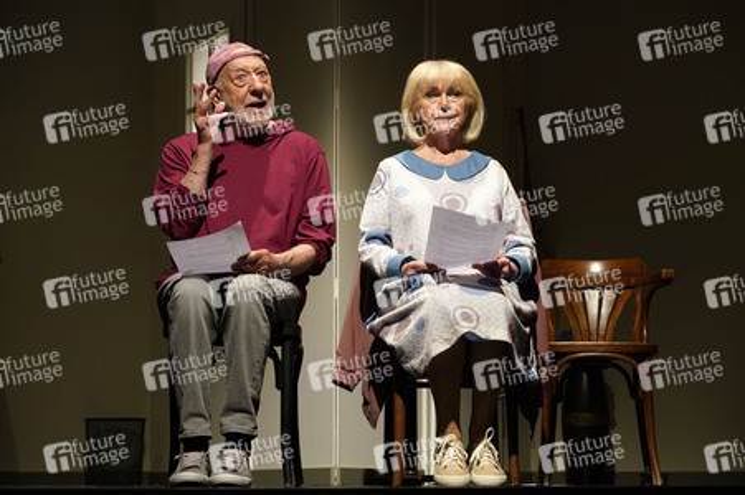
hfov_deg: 21.7
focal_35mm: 94
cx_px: 372
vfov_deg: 14.5
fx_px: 1944
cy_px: 248
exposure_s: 1/200
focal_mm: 94
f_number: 5.6
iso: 2000
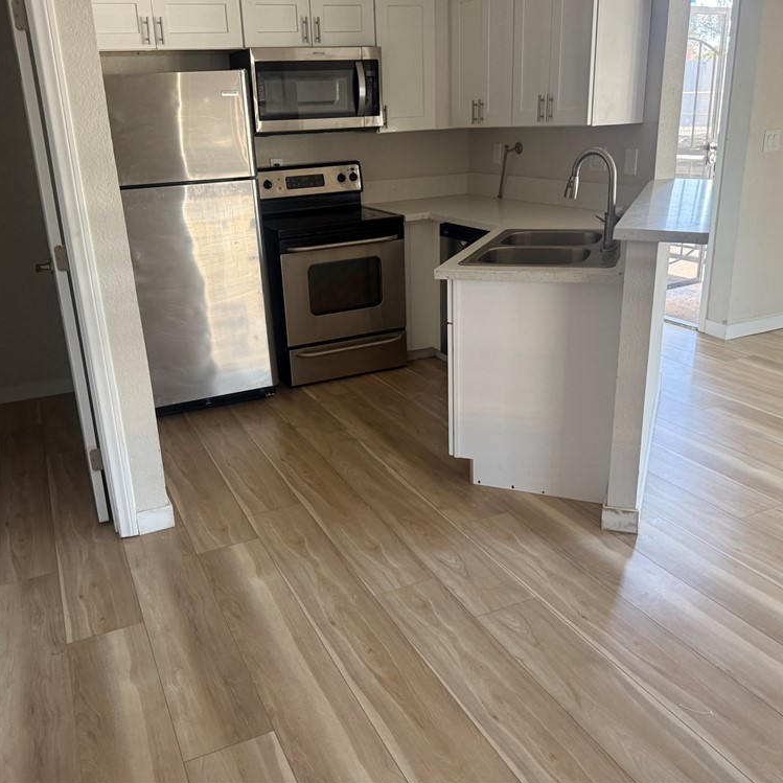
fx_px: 742
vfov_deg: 55.6
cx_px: 348
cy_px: 385
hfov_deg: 55.5
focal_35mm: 29
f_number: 1.78
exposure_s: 1/60
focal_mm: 6.76
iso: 250
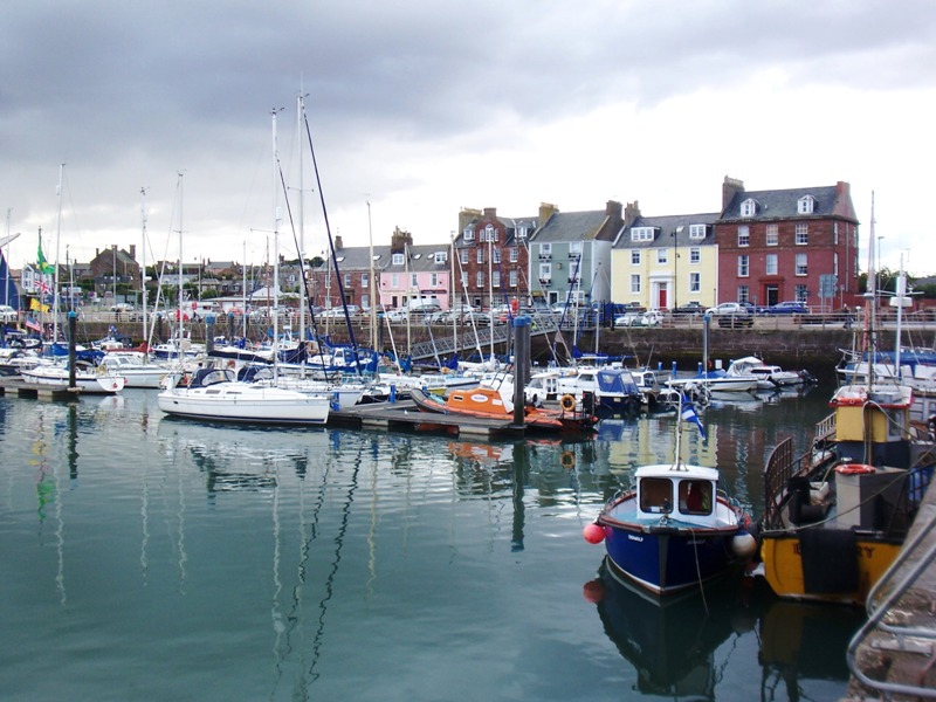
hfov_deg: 47.9
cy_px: 351
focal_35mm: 39
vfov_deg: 36.8
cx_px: 468
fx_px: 1055
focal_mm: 6.4
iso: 64
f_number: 3.9
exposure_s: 1/160
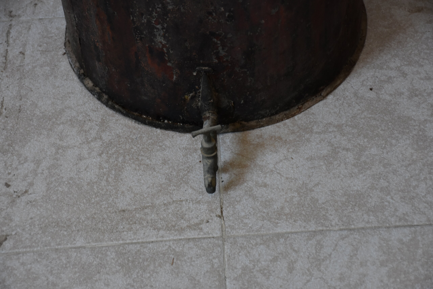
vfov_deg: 13.8
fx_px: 1191
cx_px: 216
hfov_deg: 20.6
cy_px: 144
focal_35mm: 99
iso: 800
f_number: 5
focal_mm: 66
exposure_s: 1/60
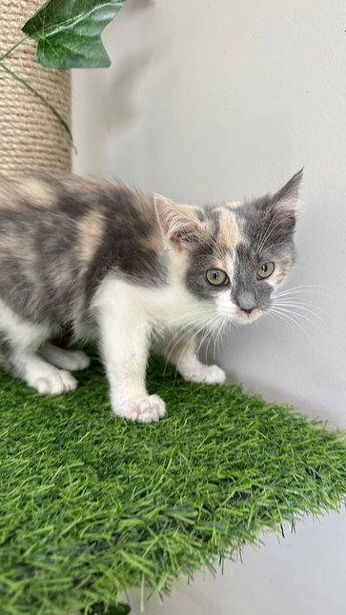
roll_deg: +4.9
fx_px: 441
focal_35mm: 27
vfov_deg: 69.9
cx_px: 203
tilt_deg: -9.7
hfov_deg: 42.7
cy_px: 299
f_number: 1.78
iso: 200
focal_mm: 6.86
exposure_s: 1/120
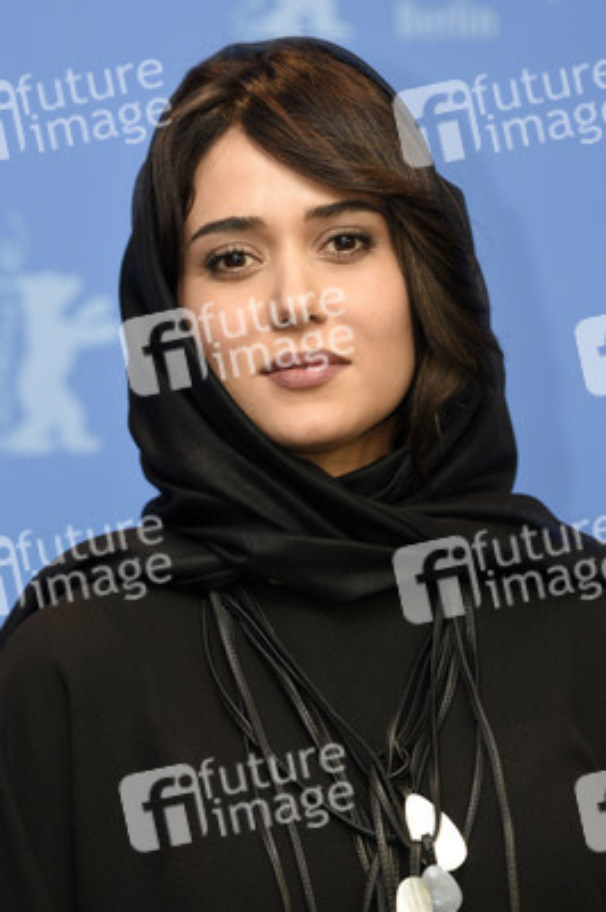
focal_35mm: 240
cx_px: 303
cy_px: 456
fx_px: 6070
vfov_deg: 8.6
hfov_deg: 5.7
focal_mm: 160
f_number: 3.2
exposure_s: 1/400
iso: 640
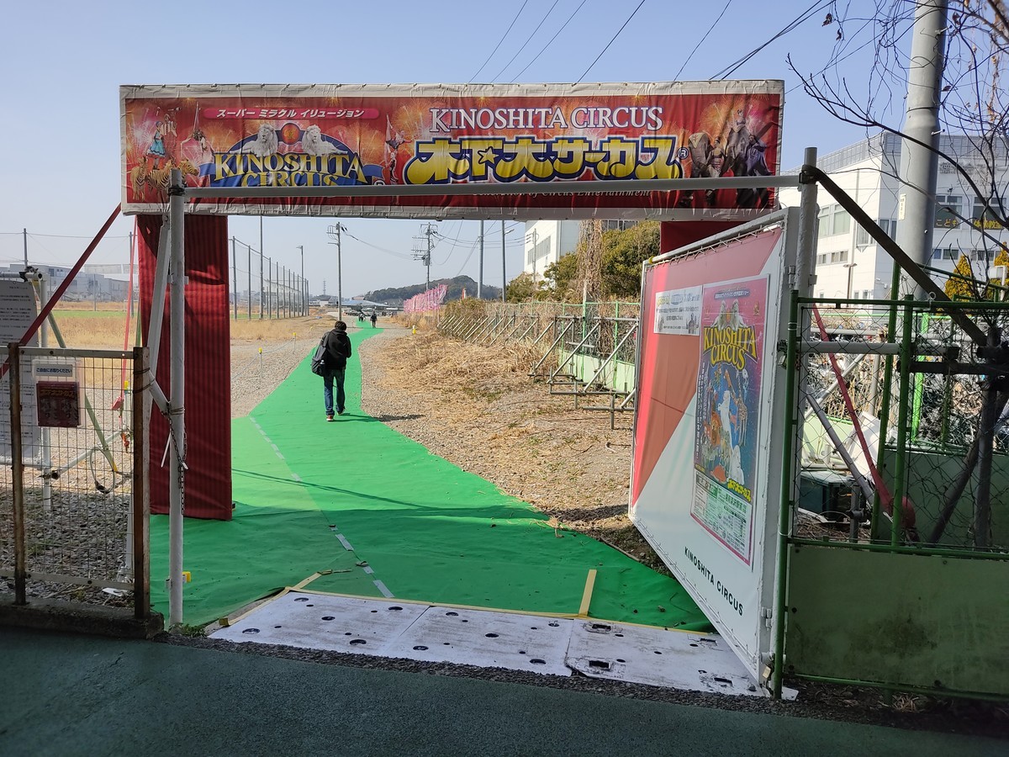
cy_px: 378
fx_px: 758
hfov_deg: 67.3
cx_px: 504
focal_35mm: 26
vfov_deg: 53.1
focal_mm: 4.74
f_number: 1.79
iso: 100
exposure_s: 1/1198
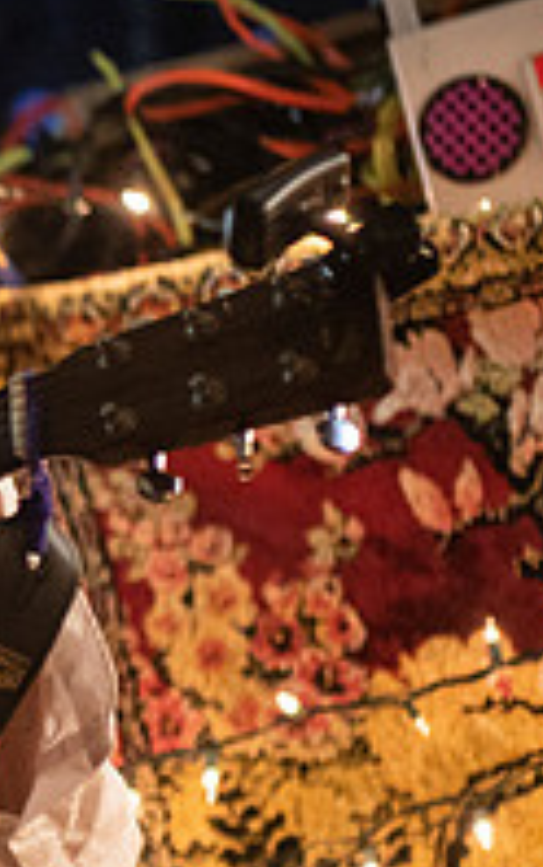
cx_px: -484
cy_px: 457
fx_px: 5272
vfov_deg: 9.4
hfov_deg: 5.8
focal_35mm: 223
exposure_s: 1/60
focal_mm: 70
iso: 2500
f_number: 2.8
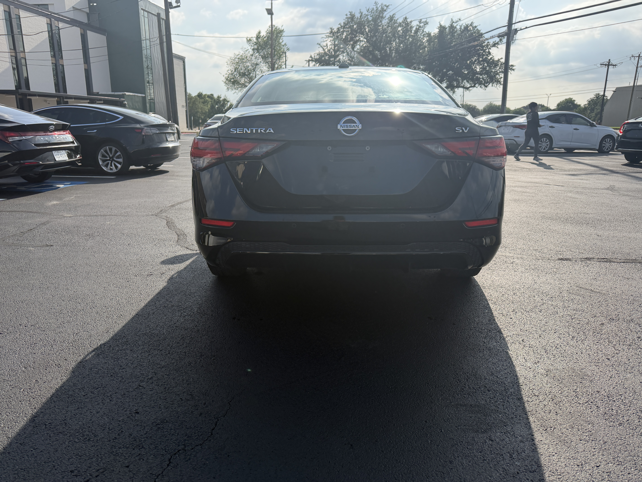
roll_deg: -1.6
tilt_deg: -14.7
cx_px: 321
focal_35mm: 24
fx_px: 445
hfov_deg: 71.6
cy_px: 241
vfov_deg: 56.8
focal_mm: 6.76
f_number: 1.78
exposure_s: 1/6711
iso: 125
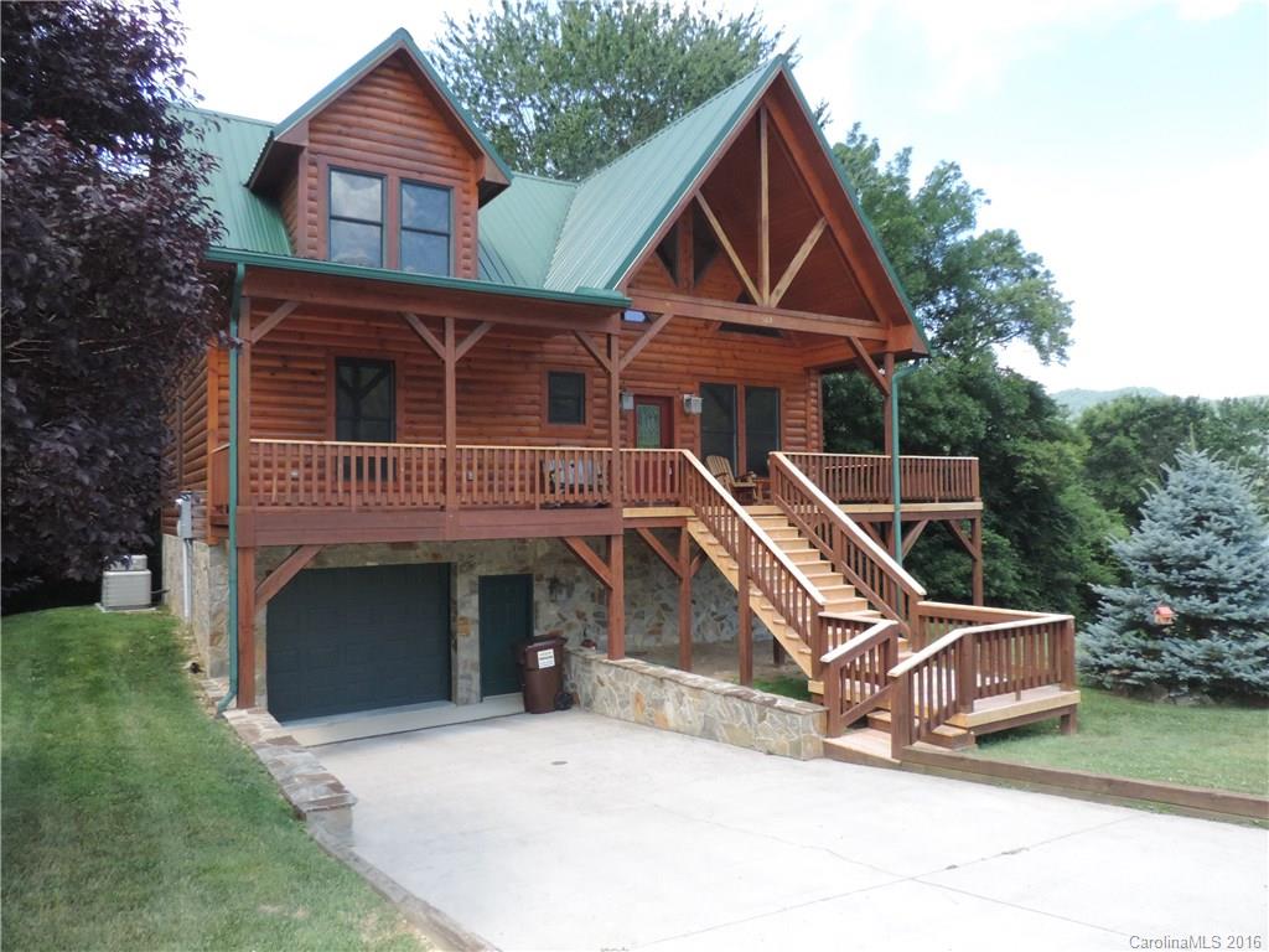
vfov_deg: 56.8
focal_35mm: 24
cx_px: 634
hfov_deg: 71.6
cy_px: 476
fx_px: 880
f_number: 3
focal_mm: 4.3
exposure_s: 1/1000
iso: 560
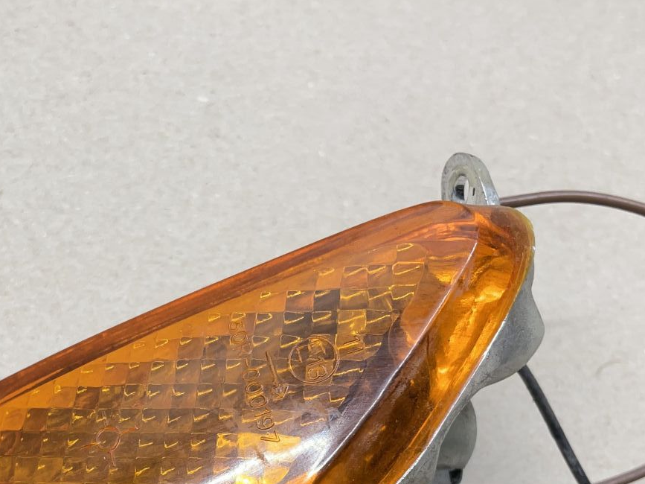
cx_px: 206
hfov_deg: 39.1
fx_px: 894
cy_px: 404
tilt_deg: -57.2
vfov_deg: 29.4
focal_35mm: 48
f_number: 1.6
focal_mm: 4.2
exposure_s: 1/100
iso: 80
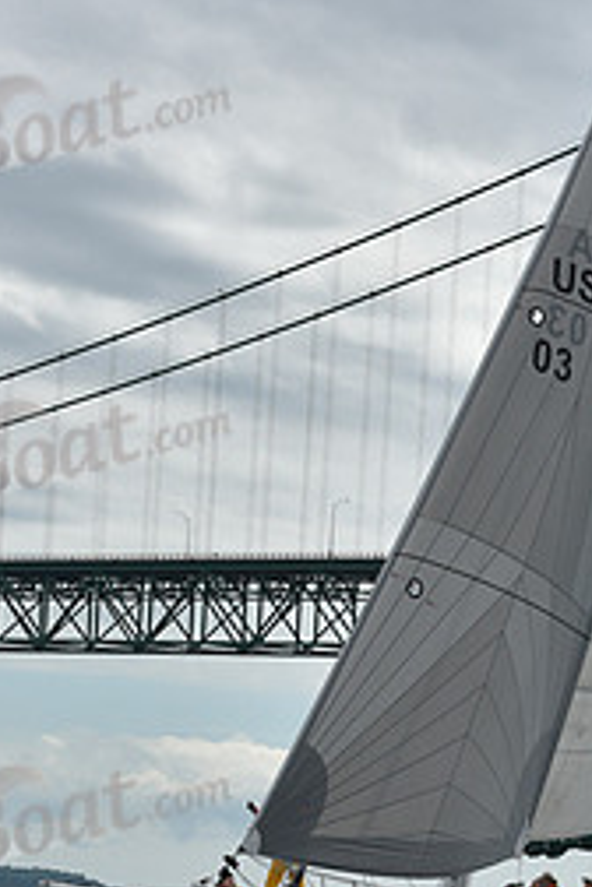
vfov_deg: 12.7
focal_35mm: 161
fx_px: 3971
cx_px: 414
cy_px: 609
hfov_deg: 8.5
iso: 250
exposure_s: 1/800
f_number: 13
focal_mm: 70
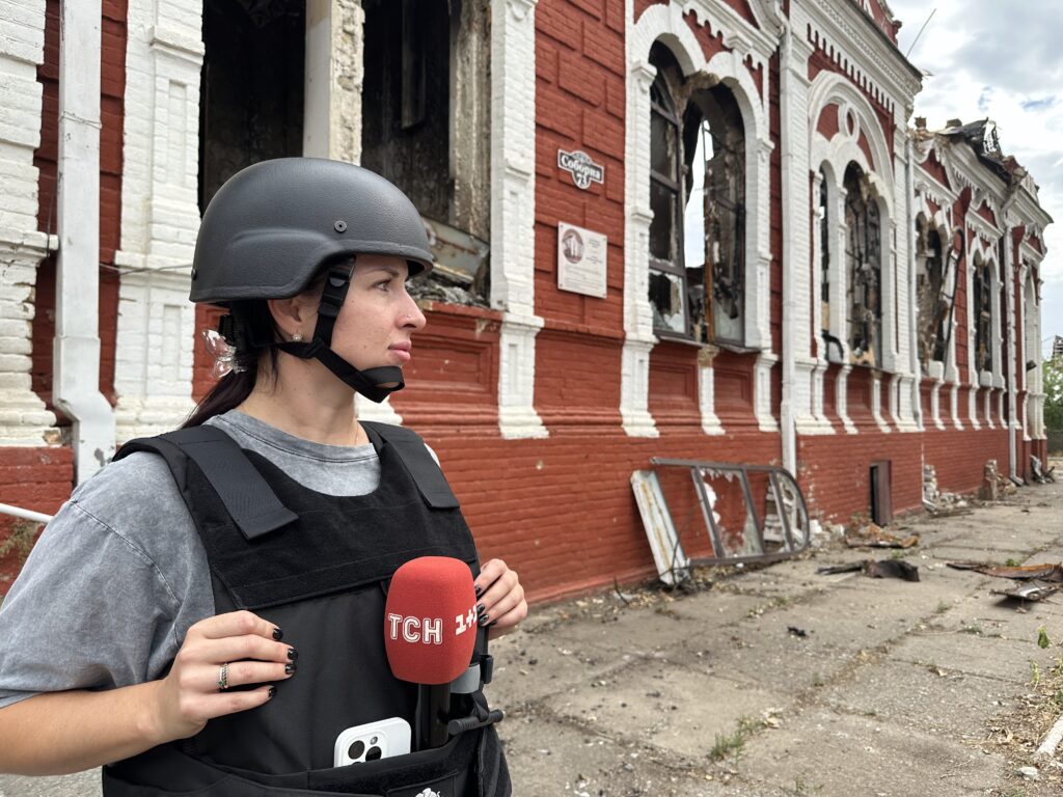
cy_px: 398
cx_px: 532
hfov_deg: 71.6
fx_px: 737
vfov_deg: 56.8
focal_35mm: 24
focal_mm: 6.86
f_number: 1.78
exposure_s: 1/1374
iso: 80
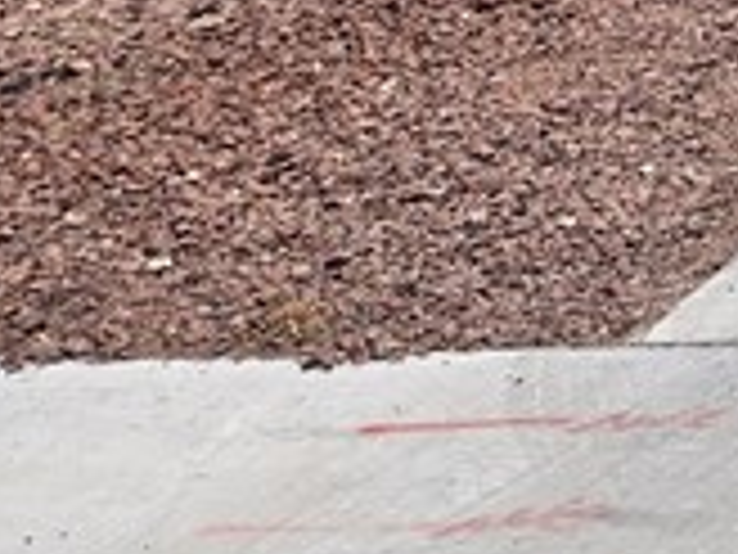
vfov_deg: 9.5
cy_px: -640
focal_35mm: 144
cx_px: 2066
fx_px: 3070
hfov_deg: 10.5
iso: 25
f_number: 1.8
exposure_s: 1/2969
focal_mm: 5.4
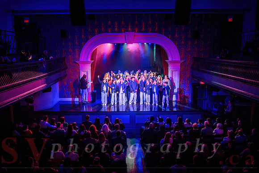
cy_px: 82
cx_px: 122
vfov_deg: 43.6
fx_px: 216
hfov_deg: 61.8
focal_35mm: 30
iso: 1600
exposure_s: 1/200
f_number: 2
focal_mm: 28
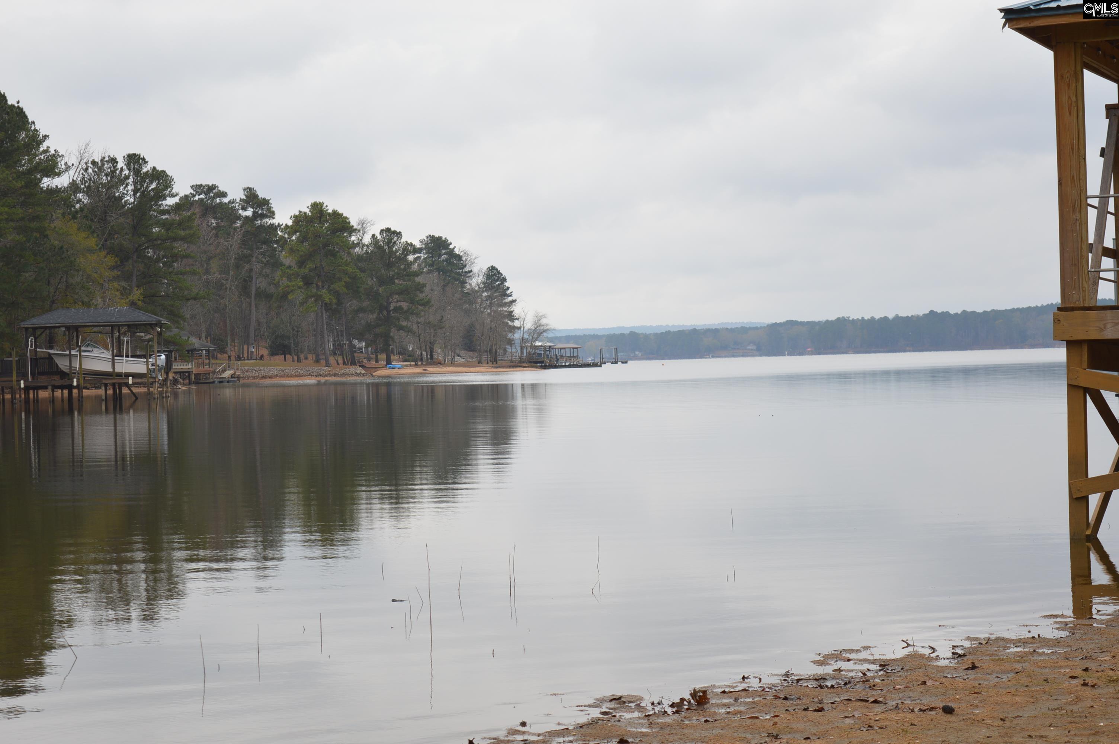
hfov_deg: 24.6
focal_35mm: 82
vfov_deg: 16.5
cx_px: 560
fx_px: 2562
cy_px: 372
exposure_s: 1/200
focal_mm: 55
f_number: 6.3
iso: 100
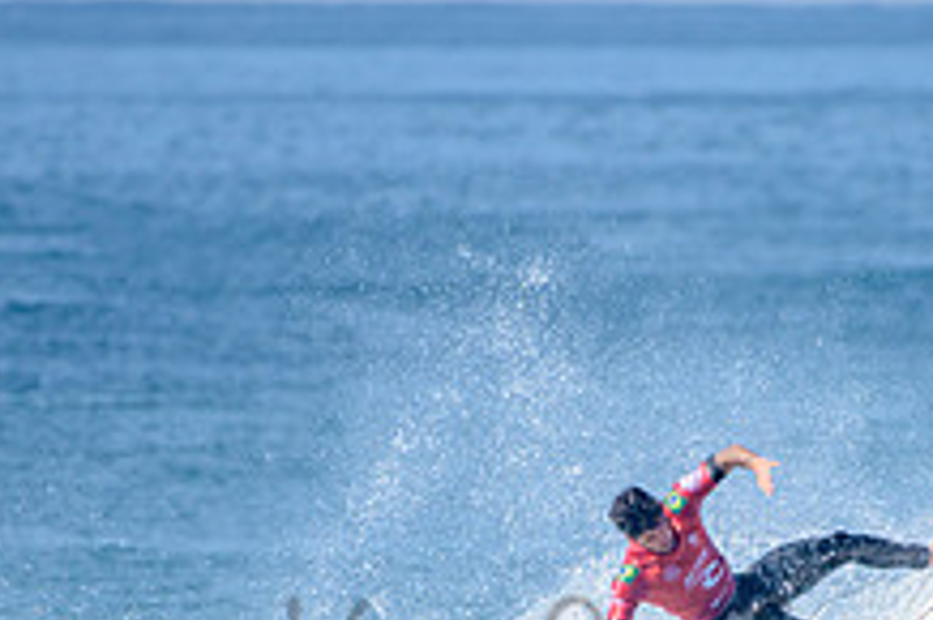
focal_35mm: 1330
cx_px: 728
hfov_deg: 1.6
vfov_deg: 1.0
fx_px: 34442
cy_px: 626
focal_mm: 500
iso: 250
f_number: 5.6
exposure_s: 1/2500
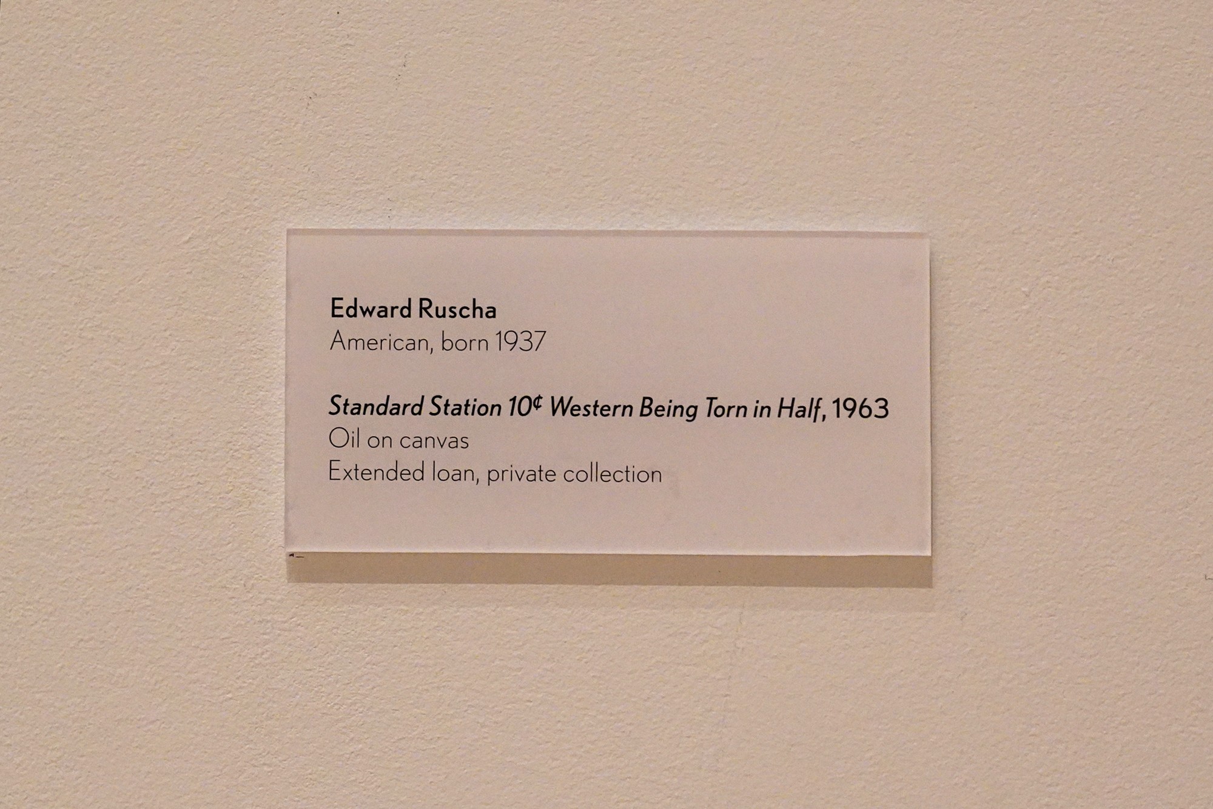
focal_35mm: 60
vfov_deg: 22.6
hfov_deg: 33.4
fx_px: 2022
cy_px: 404
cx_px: 606
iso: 8000
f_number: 8
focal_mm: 60
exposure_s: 1/100
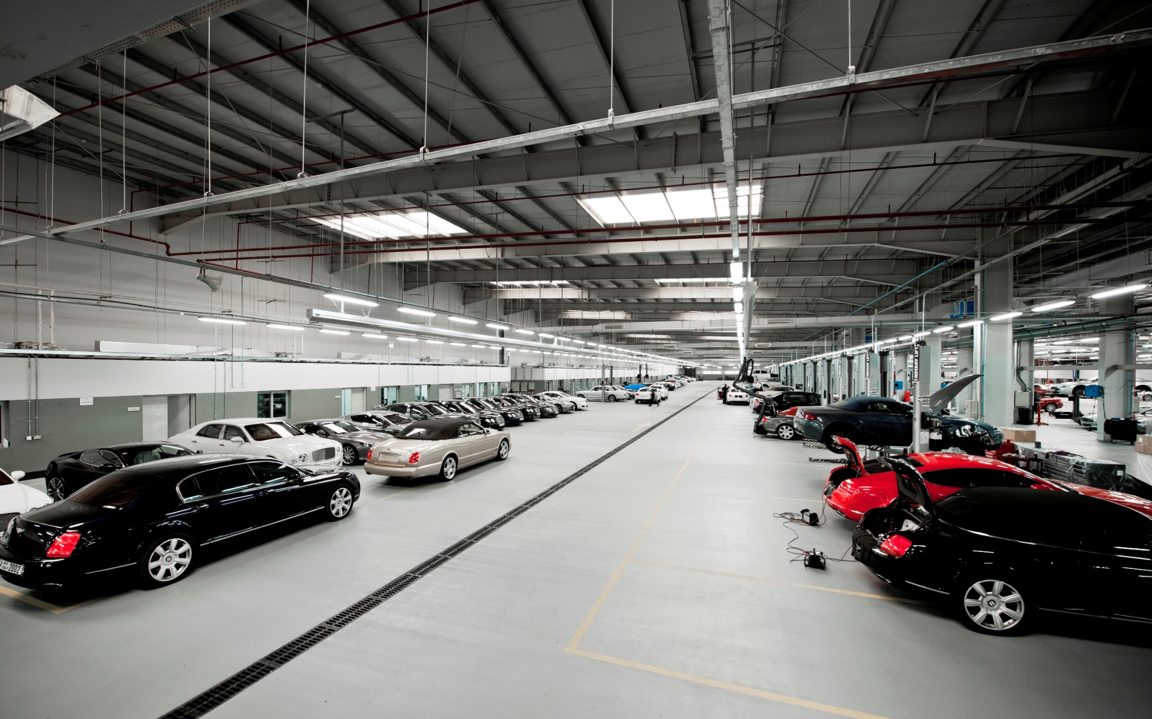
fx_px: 471
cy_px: 379
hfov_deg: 101.4
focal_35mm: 15
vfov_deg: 74.7
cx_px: 552
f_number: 8
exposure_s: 1/5
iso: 100
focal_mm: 14
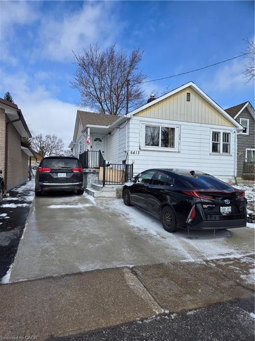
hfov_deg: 58.9
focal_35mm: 23
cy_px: 170
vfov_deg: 73.9
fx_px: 226
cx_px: 128
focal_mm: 5.4
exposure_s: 1/2359
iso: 25
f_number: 1.8
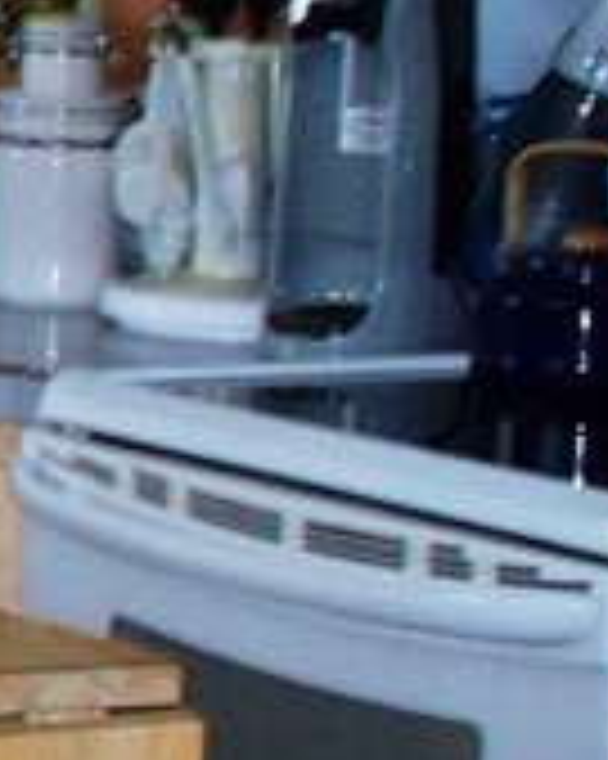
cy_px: 243
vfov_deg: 9.1
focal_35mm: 213
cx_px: -1635
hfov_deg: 6.2
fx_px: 4795
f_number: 2.8
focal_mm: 7.54
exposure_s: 1/30
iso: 200
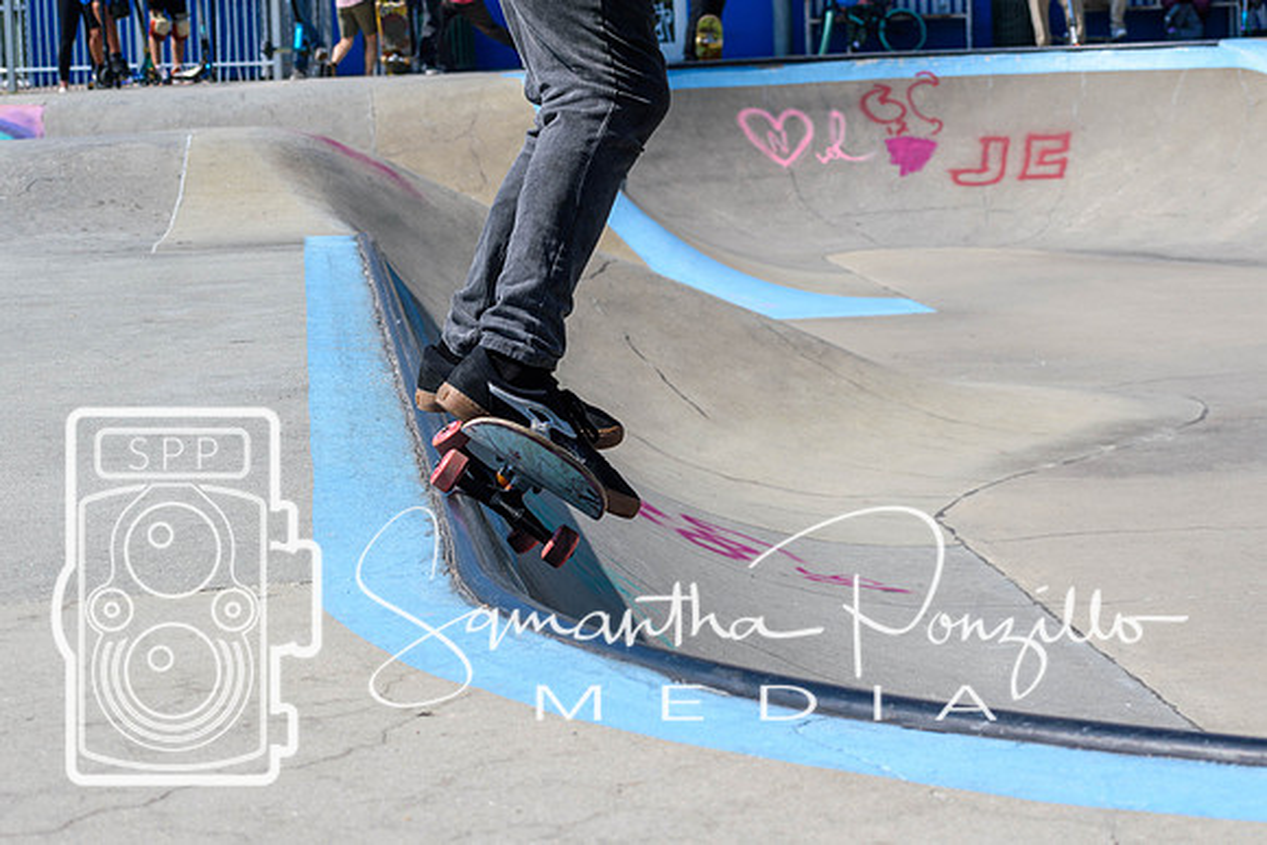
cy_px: 422
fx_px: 3696
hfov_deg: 19.5
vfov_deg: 13.0
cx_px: 634
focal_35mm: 105
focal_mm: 70
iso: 200
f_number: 8
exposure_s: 1/1000
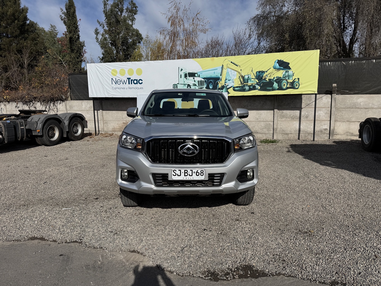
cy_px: 143
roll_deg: +1.7
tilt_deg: -8.4
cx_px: 190
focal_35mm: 24
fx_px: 264
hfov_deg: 71.6
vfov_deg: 56.8
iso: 80
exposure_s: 1/9009
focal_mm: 6.76
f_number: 1.78
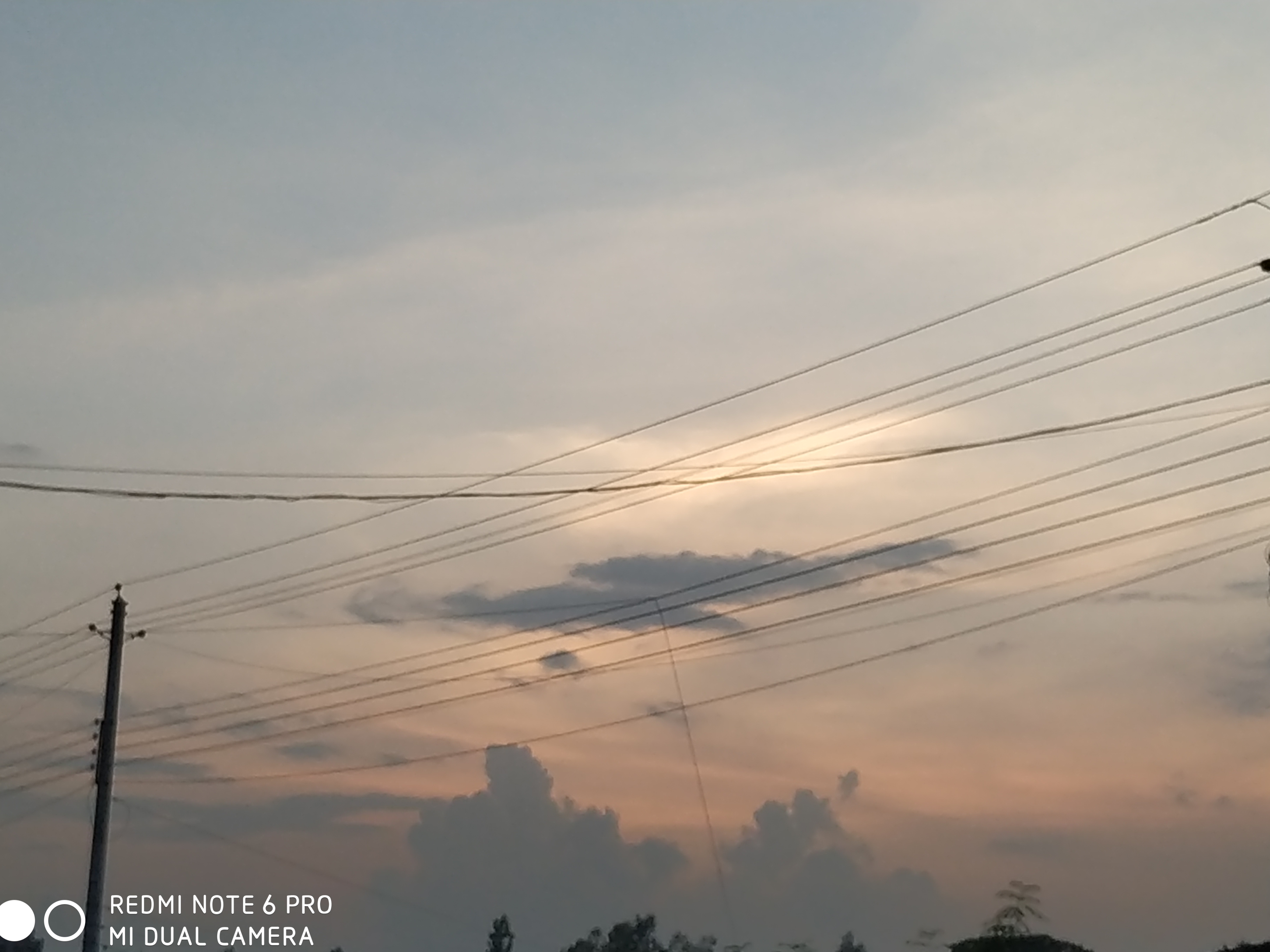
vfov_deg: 54.9
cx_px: 613
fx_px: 917
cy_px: 493
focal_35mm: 25
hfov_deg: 69.4
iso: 100
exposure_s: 1/149
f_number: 1.9
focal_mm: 3.94
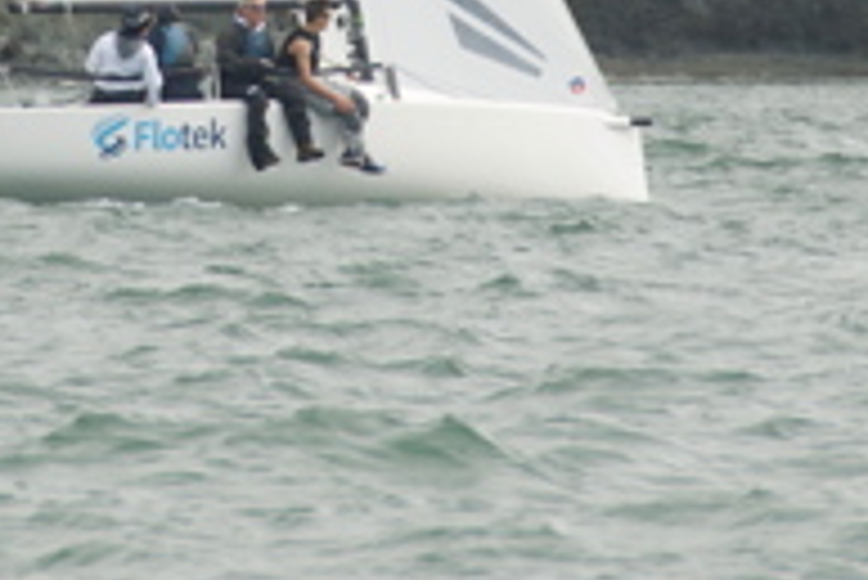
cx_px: 319
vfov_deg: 1.5
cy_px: -294
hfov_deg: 2.2
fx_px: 22488
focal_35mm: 932
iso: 250
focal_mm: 200
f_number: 8
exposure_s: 1/400
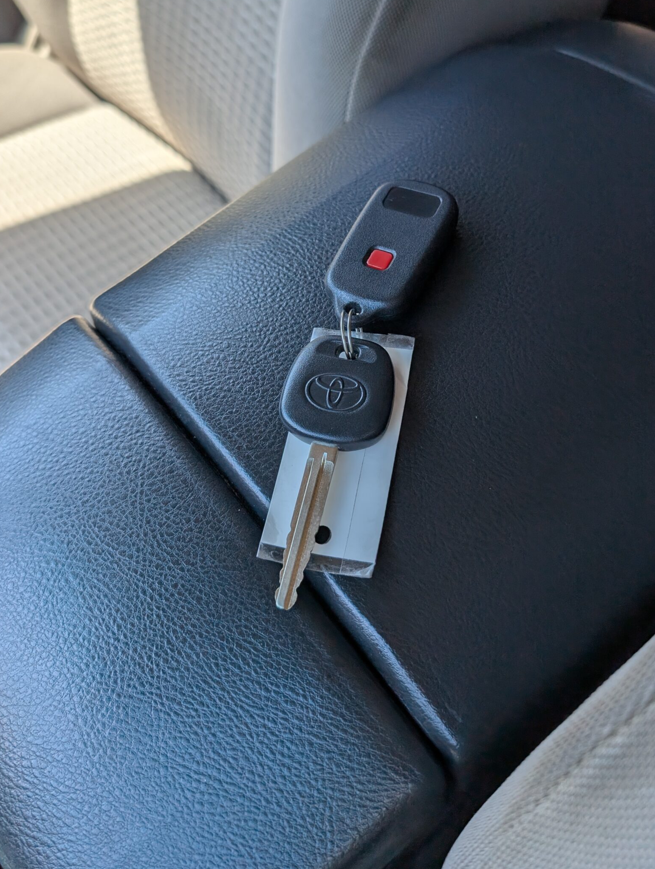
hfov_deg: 46.9
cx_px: 337
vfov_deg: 59.5
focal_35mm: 30
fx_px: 755
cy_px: 361
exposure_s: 1/280
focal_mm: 6.9
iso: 19
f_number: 1.68
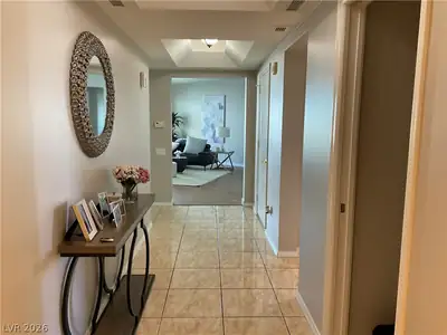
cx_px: 224
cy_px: 168
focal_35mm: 29
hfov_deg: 61.7
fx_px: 374
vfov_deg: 48.2
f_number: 1.8
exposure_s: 1/60
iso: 125
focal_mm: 3
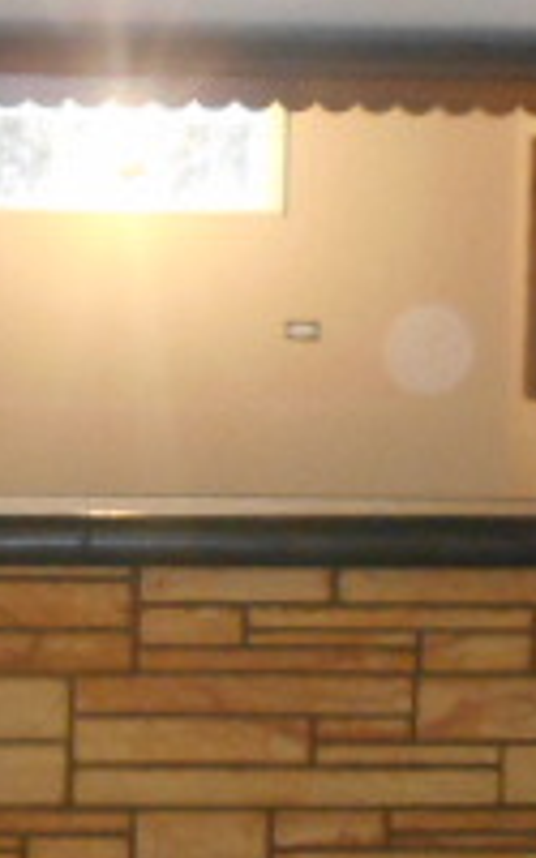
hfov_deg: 14.8
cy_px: 485
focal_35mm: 88
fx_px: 2057
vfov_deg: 23.5
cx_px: 116
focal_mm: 4.7
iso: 560
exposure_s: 1/25
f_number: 3.4
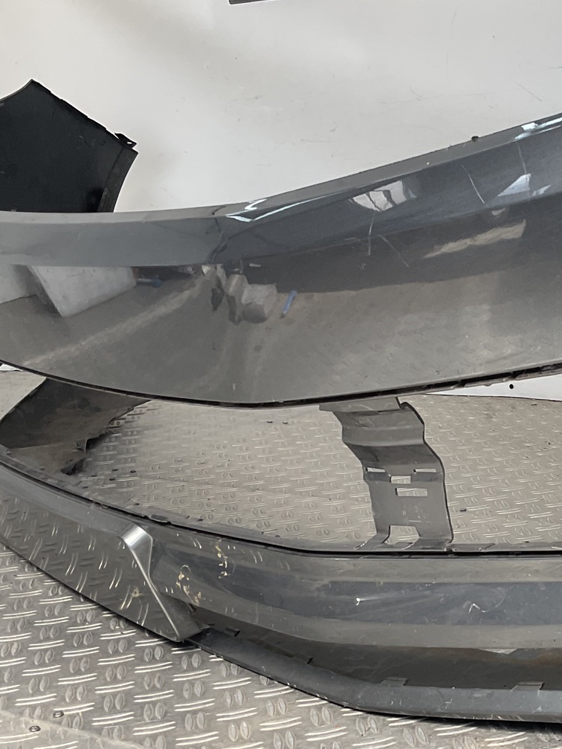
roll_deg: +2.4
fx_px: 1256
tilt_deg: -13.9
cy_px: 418
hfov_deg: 23.9
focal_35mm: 58
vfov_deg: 33.2
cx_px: 585
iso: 16
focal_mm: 3
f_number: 1.8
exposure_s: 1/353
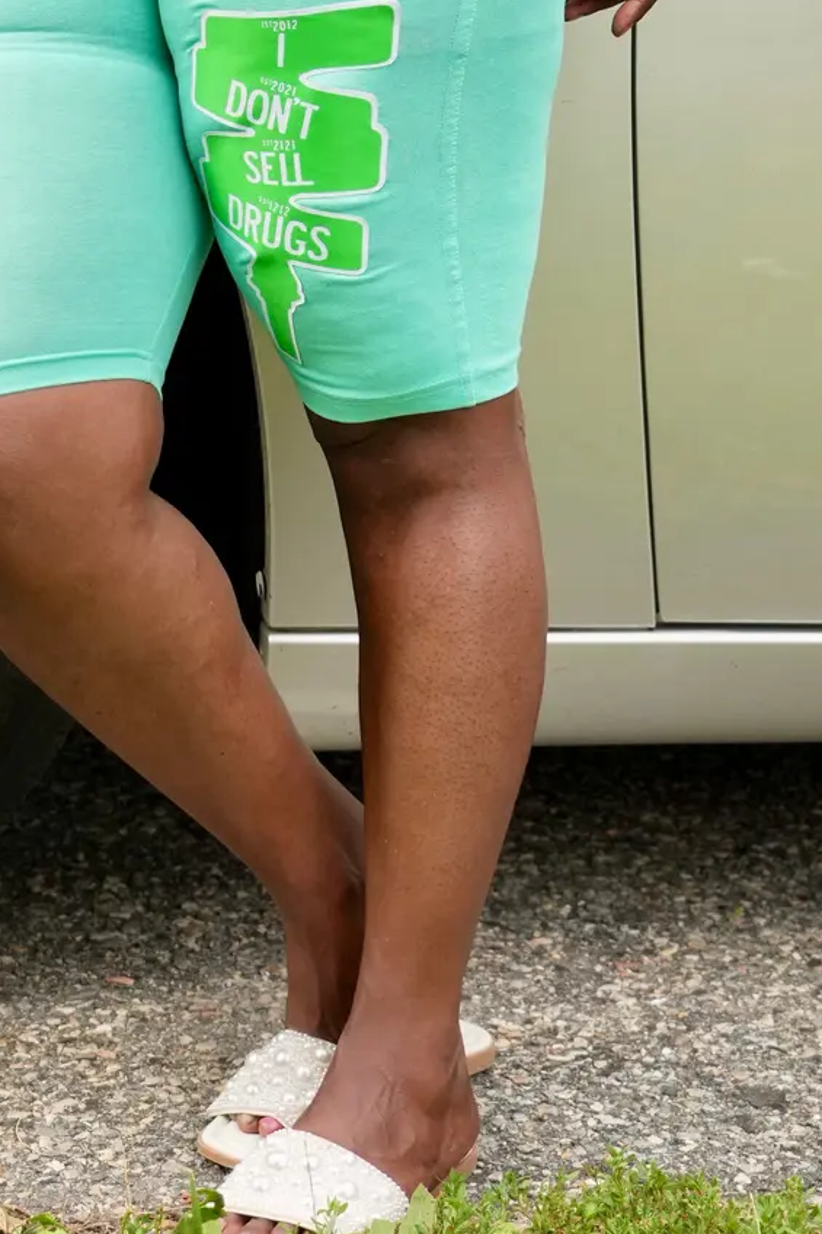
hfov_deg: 9.1
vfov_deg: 13.4
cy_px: -81
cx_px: 163
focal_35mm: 150
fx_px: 5139
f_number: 4
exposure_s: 1/320
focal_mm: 53
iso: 640
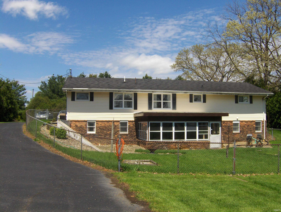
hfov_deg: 52.6
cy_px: 106
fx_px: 284
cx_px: 140
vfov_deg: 40.8
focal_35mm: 35
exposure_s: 1/562
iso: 100
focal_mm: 7.5
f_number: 6.9
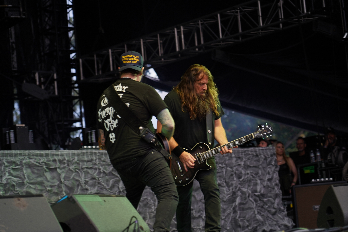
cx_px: 174
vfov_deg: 13.0
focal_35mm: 105
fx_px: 1015
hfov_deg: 19.5
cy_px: 116
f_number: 4
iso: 320
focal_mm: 105
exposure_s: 1/125
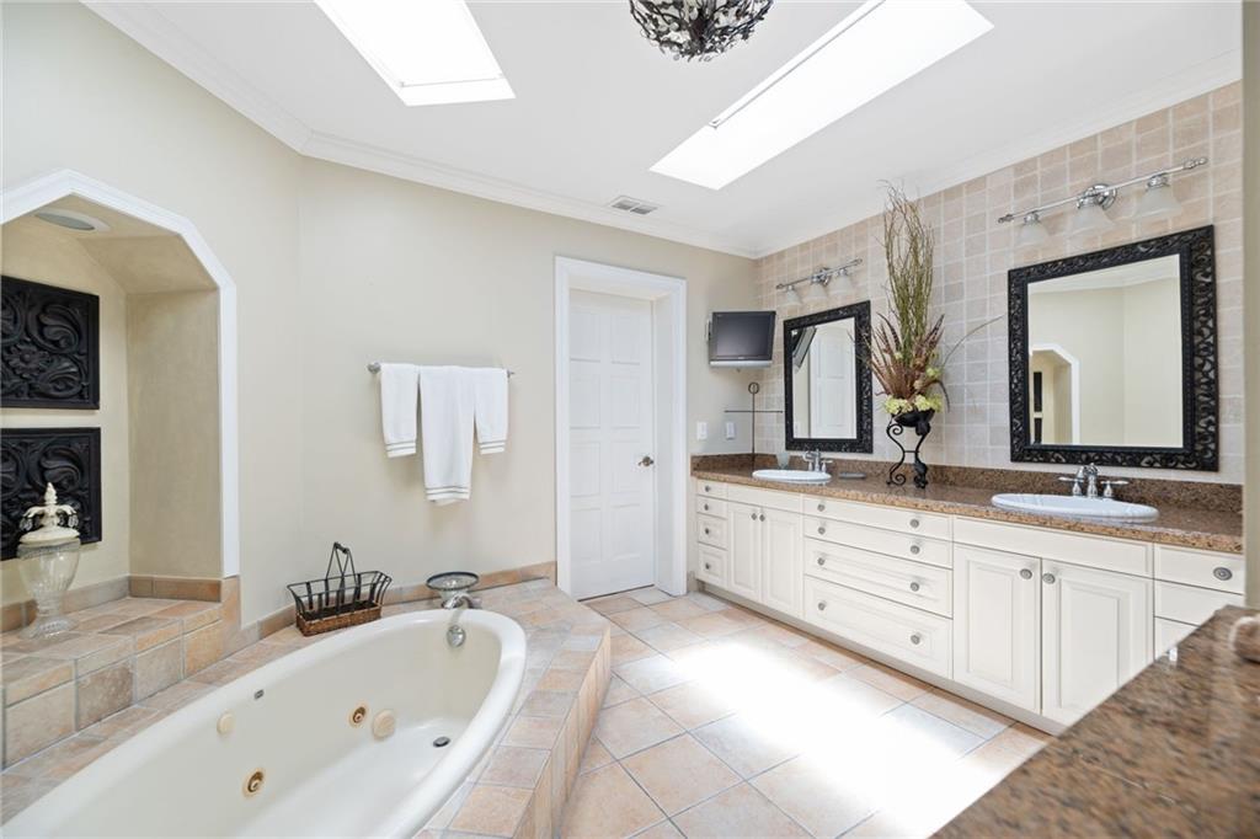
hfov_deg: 104.3
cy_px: 420
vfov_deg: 81.2
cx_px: 630
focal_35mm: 14
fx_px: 490
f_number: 7.1
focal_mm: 14
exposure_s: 1/2.5
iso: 160
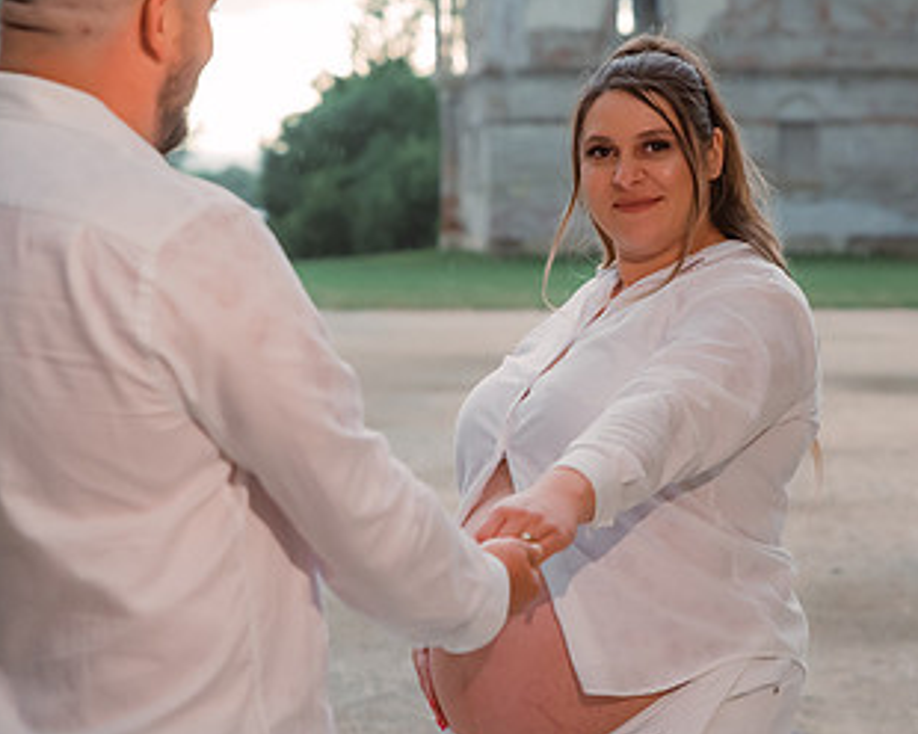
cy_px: 307
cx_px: 598
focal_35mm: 131
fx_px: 3559
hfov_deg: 14.7
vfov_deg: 11.8
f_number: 3.2
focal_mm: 70
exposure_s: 1/320
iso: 2000
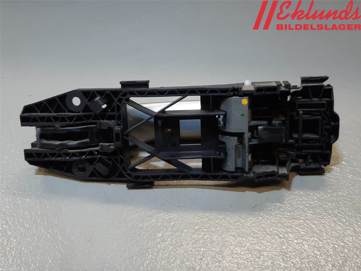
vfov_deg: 53.1
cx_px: 180
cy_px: 136
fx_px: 271
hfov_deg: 67.3
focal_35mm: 26
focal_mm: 3.93
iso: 40
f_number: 1.7
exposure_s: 1/50
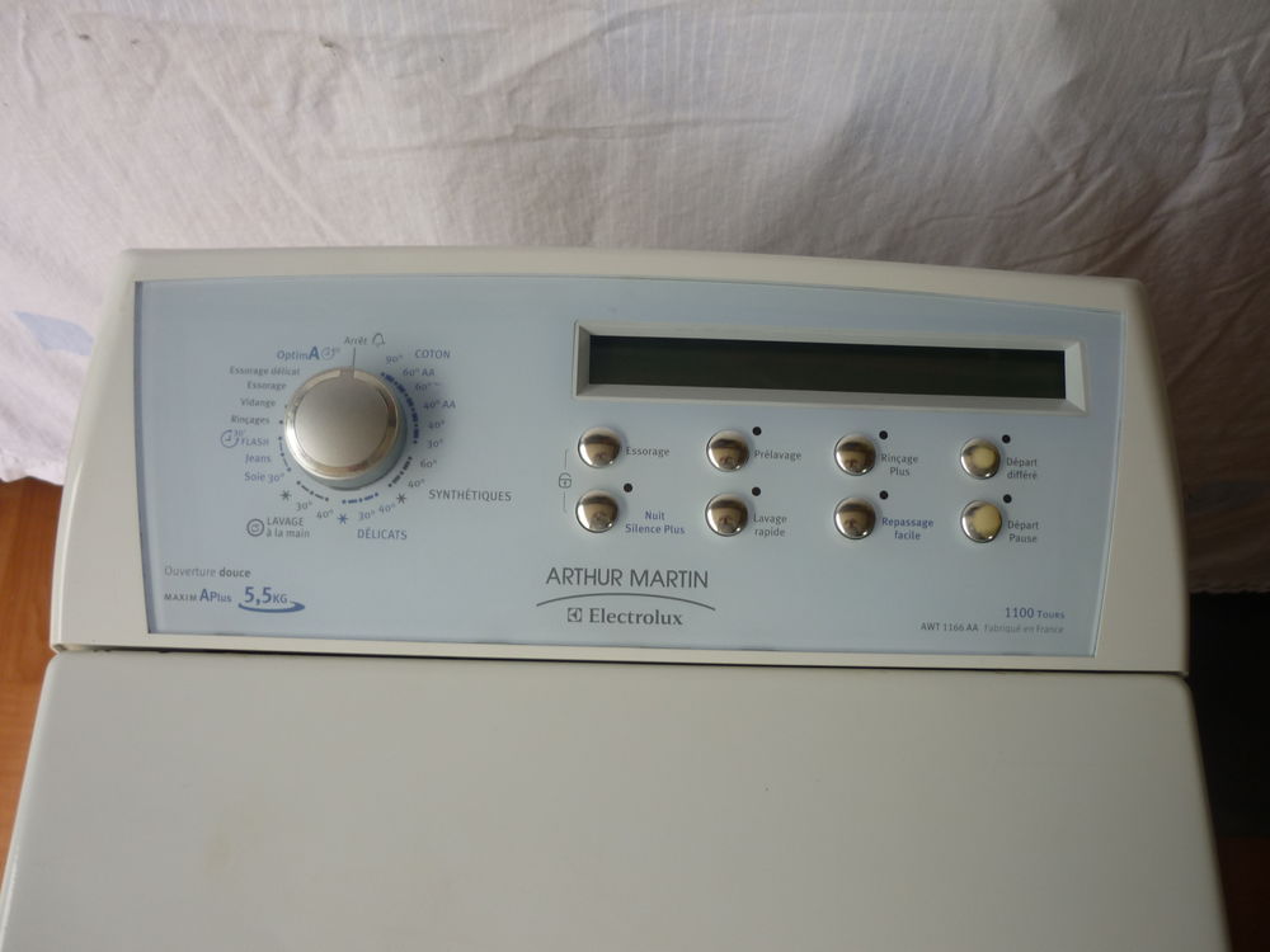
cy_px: 476
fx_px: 1211
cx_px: 635
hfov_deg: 55.4
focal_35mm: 33
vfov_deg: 42.9
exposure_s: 1/50
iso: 80
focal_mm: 5.5
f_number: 2.8
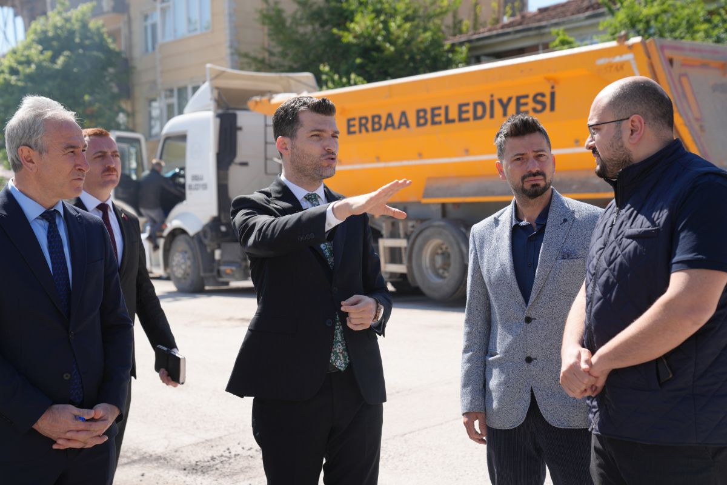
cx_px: 364
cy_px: 242
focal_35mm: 55
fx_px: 1111
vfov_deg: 24.6
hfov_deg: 36.2
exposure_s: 1/640
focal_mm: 55
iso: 100
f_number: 4.5
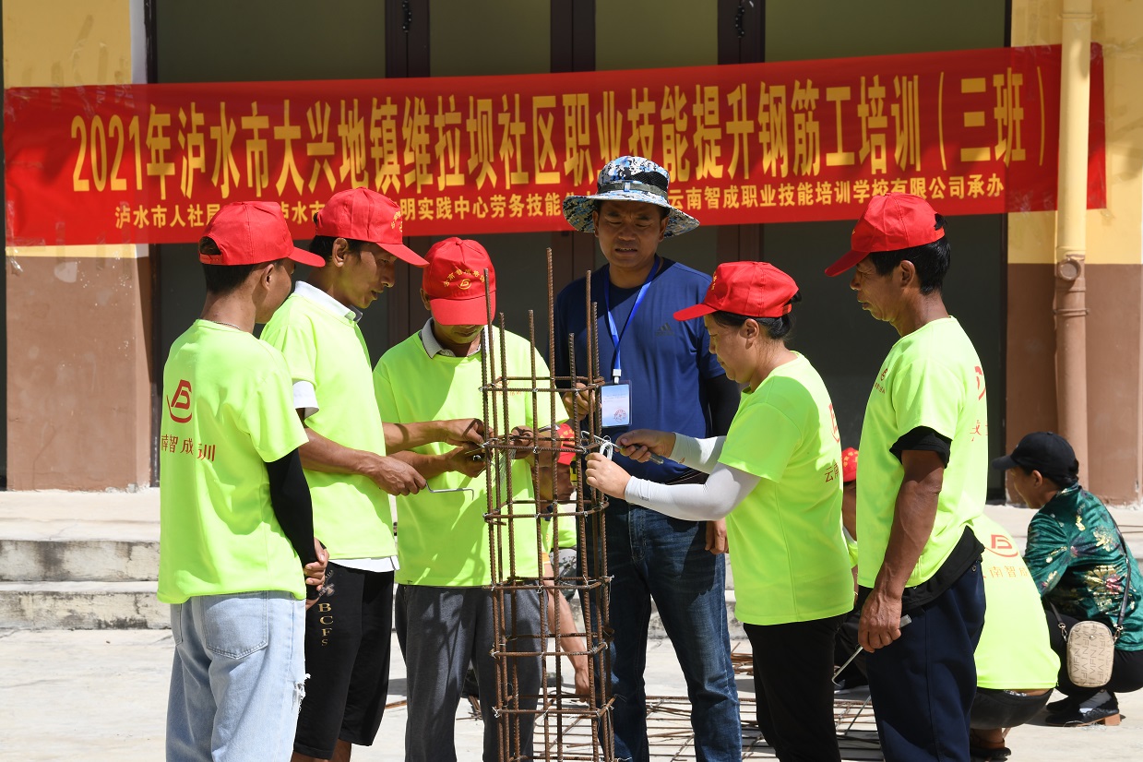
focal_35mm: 135
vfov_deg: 10.2
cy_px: 381
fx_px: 4286
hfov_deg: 15.2
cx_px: 572
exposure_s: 1/250
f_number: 13
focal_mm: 135
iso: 200
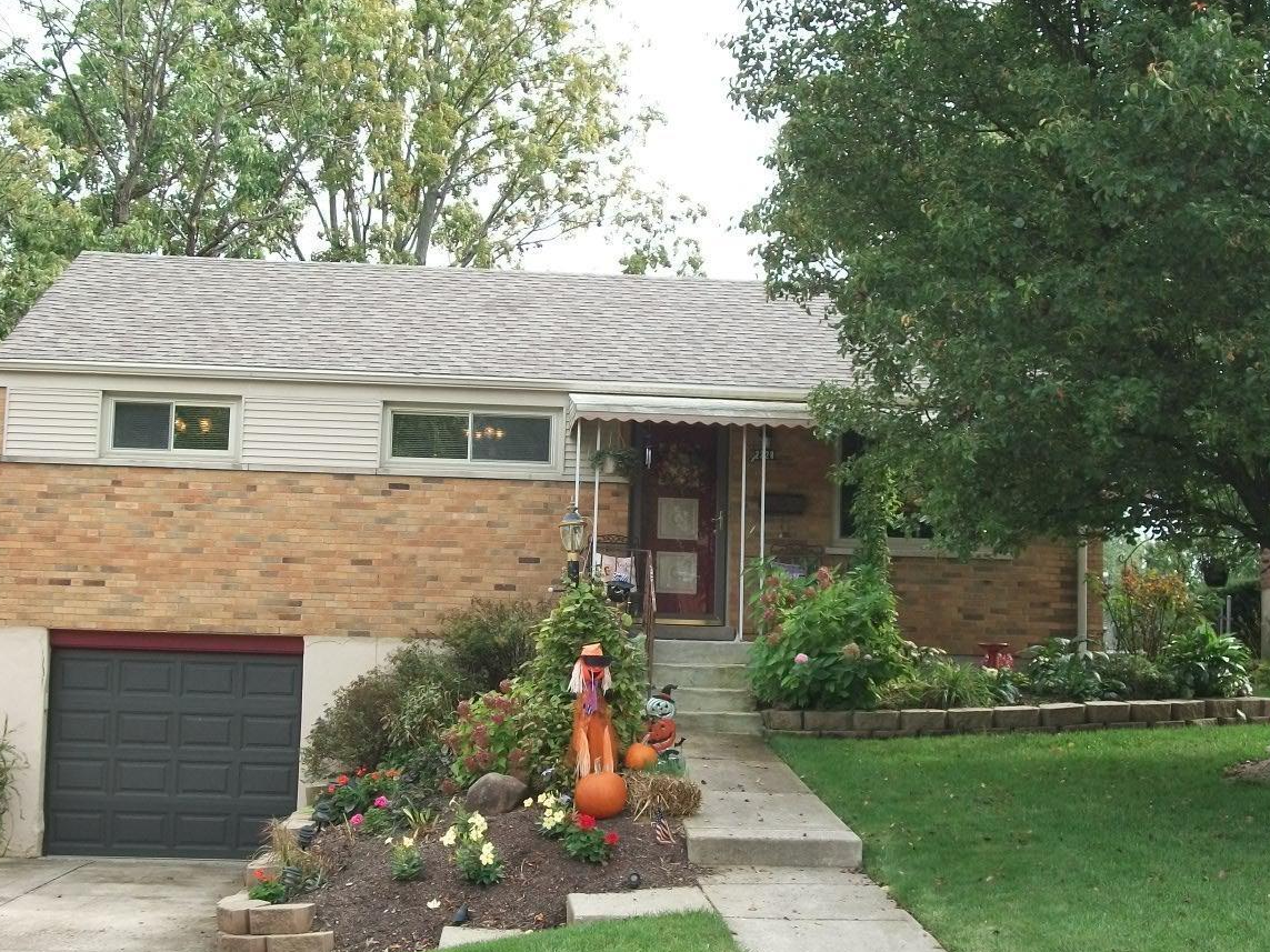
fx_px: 2054
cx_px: 676
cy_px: 512
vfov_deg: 26.1
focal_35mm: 56
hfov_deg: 34.3
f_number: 3.6
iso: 80
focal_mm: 8.8
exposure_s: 1/250
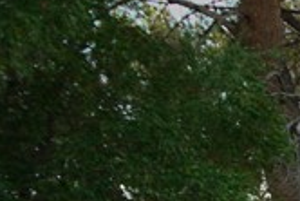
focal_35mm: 183
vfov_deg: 6.7
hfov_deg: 8.8
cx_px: 949
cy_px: 627
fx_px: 1526
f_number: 3.5
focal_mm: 28
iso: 64
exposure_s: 1/40
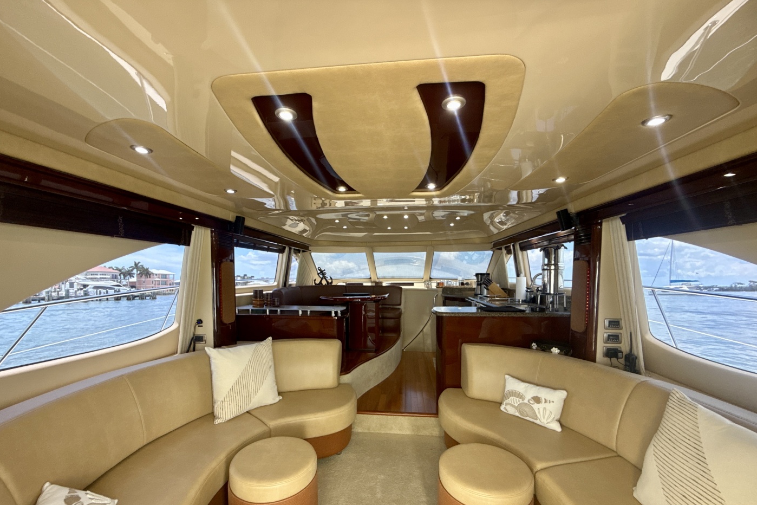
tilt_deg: -0.2
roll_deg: -2.0
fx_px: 315
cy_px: 290
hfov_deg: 100.4
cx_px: 368
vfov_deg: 76.8
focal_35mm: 15
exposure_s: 1/99
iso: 250
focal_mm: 2.22
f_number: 2.2
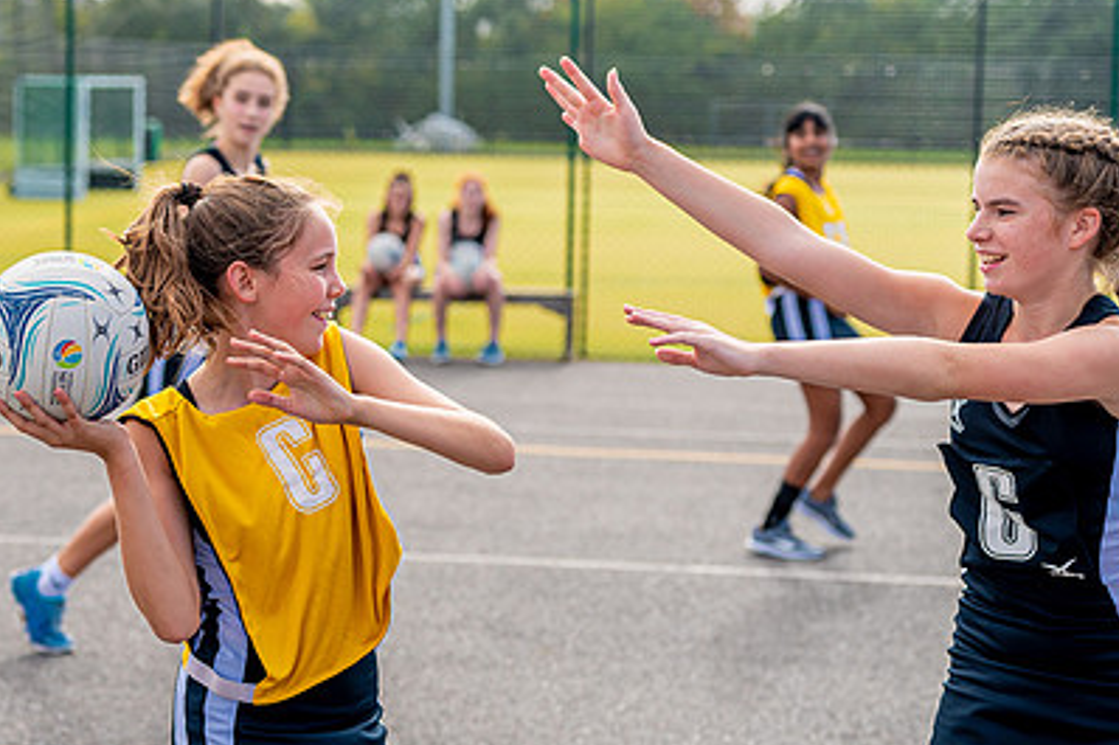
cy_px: 343
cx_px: 292
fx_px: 2889
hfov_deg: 21.7
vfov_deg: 14.7
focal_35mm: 93
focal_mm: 50
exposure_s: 1/1250
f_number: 2.8
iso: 100
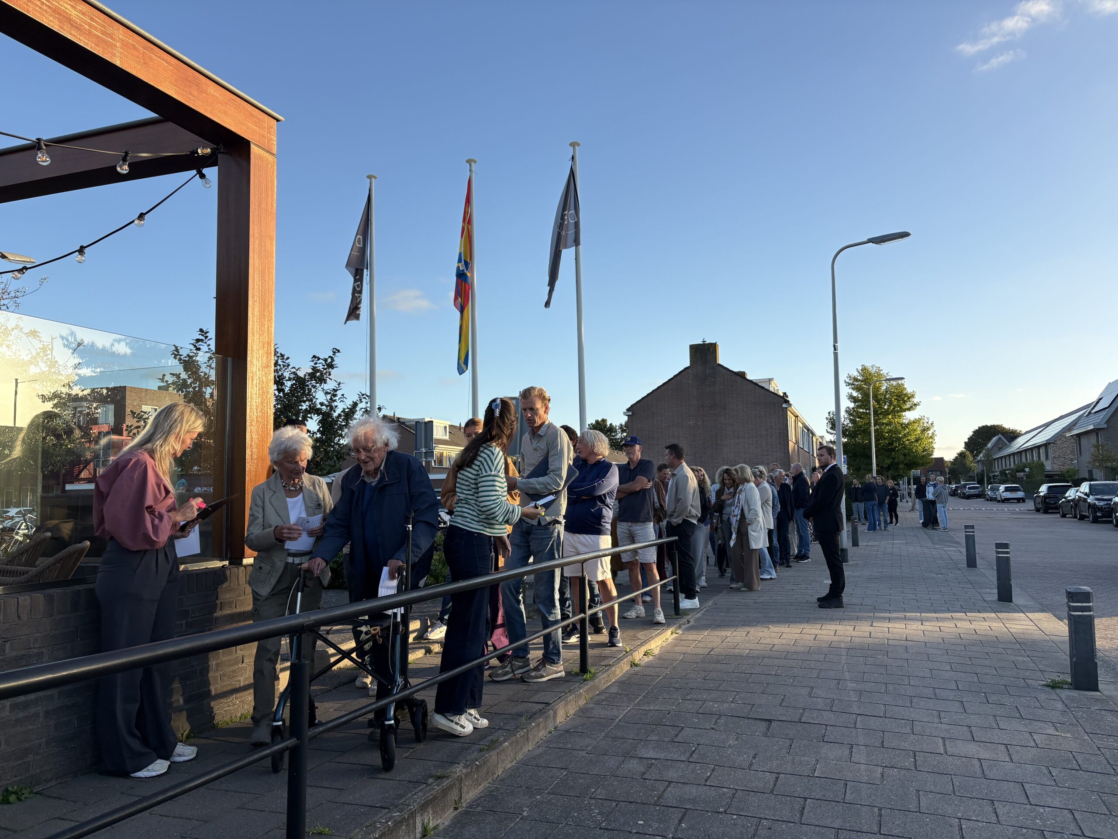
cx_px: 559
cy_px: 420
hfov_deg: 67.3
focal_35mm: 26
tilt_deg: +4.4
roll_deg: +1.8
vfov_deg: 53.1
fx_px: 840
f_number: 1.6
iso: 50
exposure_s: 1/1217
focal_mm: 5.96
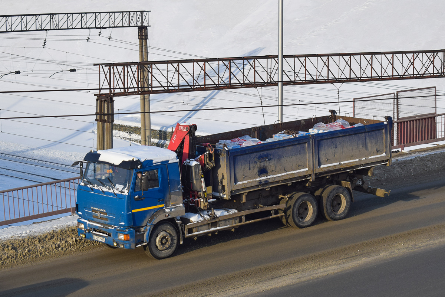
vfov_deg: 16.6
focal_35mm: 82
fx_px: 1020
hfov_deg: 24.6
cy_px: 148
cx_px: 222
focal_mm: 55
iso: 200
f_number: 5.6
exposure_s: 1/800
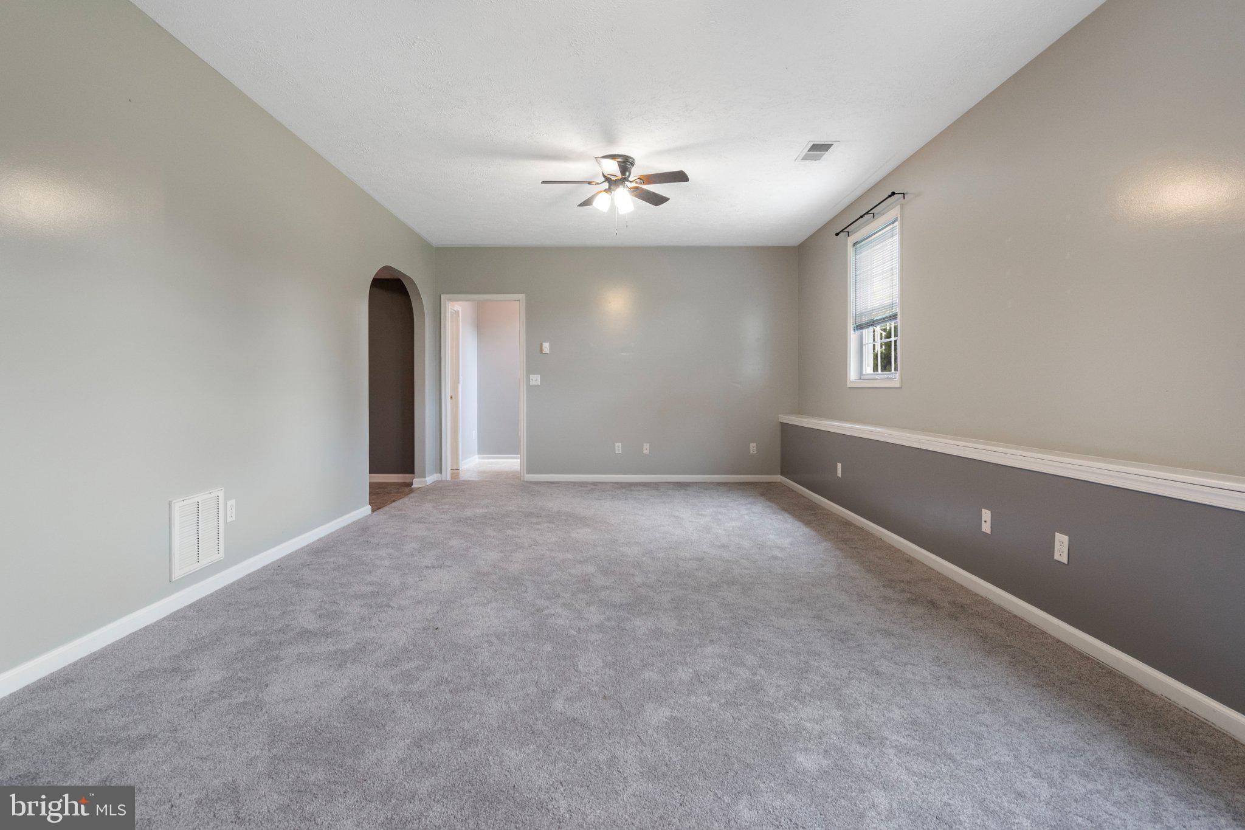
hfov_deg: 93.3
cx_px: 622
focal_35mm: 17
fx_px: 588
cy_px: 415
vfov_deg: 70.4
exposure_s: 1/200
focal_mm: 17
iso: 640
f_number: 8
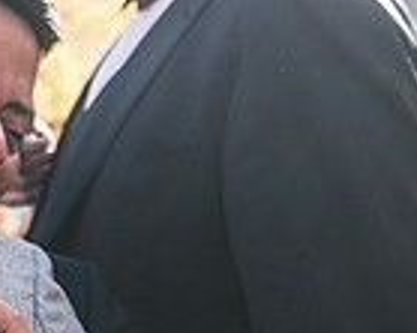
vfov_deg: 14.5
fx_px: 1307
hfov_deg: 16.9
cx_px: -153
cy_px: 196
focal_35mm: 106
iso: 250
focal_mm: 18
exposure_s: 1/2500
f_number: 2
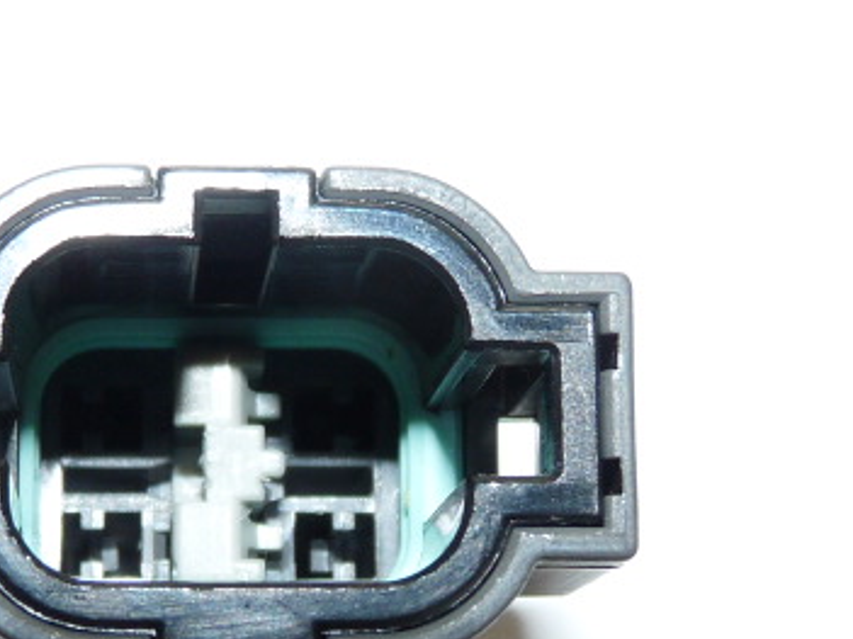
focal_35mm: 115
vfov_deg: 12.9
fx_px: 2833
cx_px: 255
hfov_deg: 17.1
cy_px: 372
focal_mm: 6.4
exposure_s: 1/30
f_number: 4
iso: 100
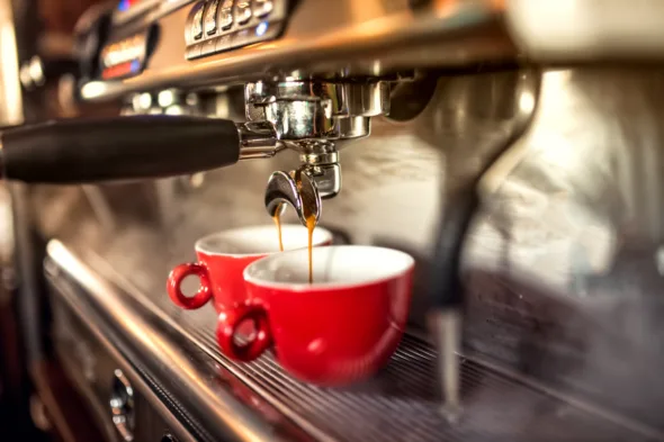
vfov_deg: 37.8
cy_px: 221
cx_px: 332
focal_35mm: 35
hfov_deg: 54.4
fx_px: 645
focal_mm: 35
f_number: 1.4
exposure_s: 1/100
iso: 640
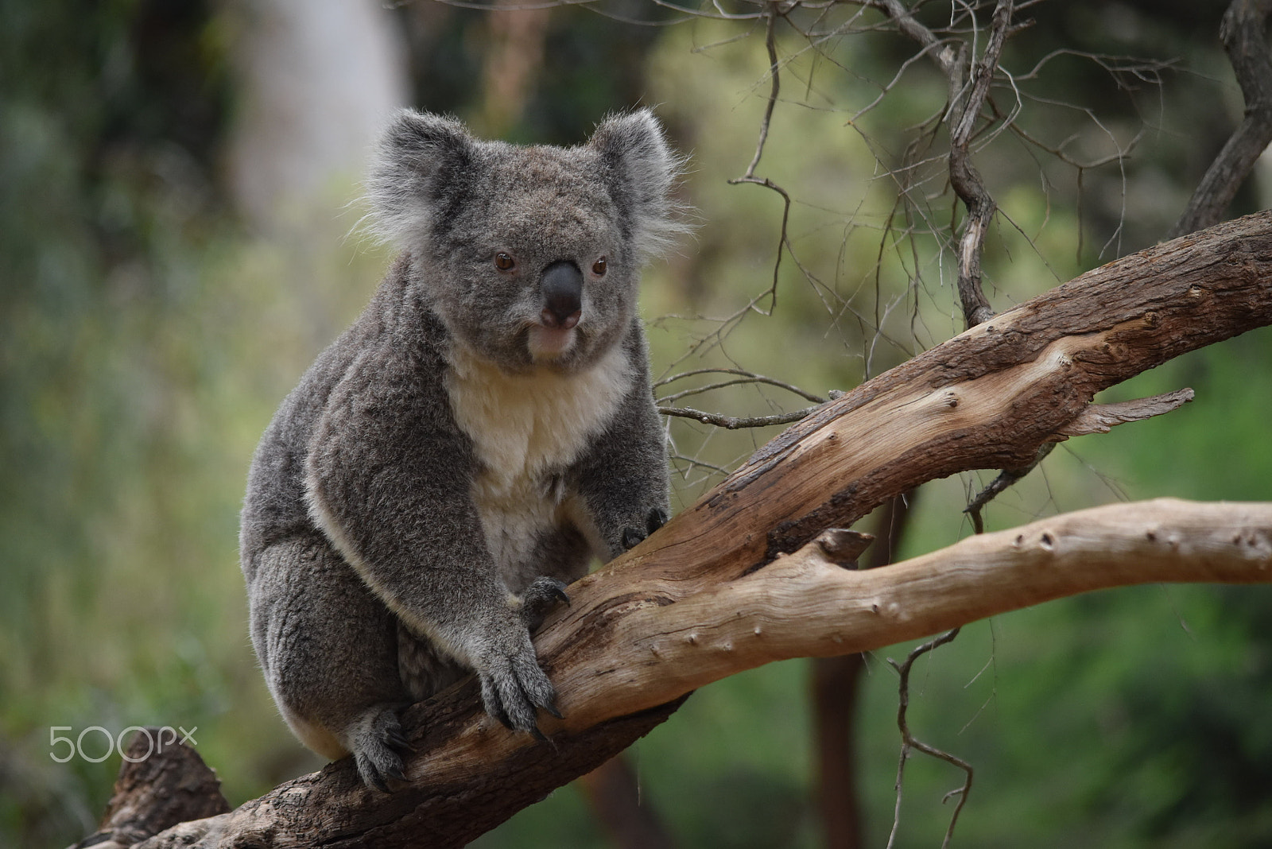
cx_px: 636
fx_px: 7422
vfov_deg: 6.5
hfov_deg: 9.8
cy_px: 424
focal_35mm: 210
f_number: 4.8
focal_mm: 140
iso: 800
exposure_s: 1/500
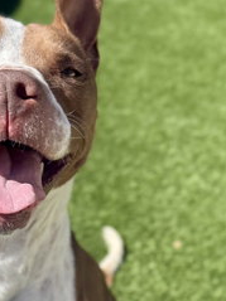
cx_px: 8
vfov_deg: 28.7
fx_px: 584
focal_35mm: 67
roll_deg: +1.3
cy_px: 207
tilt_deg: -38.0
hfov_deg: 21.3
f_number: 1.78
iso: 80
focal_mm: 6.76
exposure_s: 1/3953
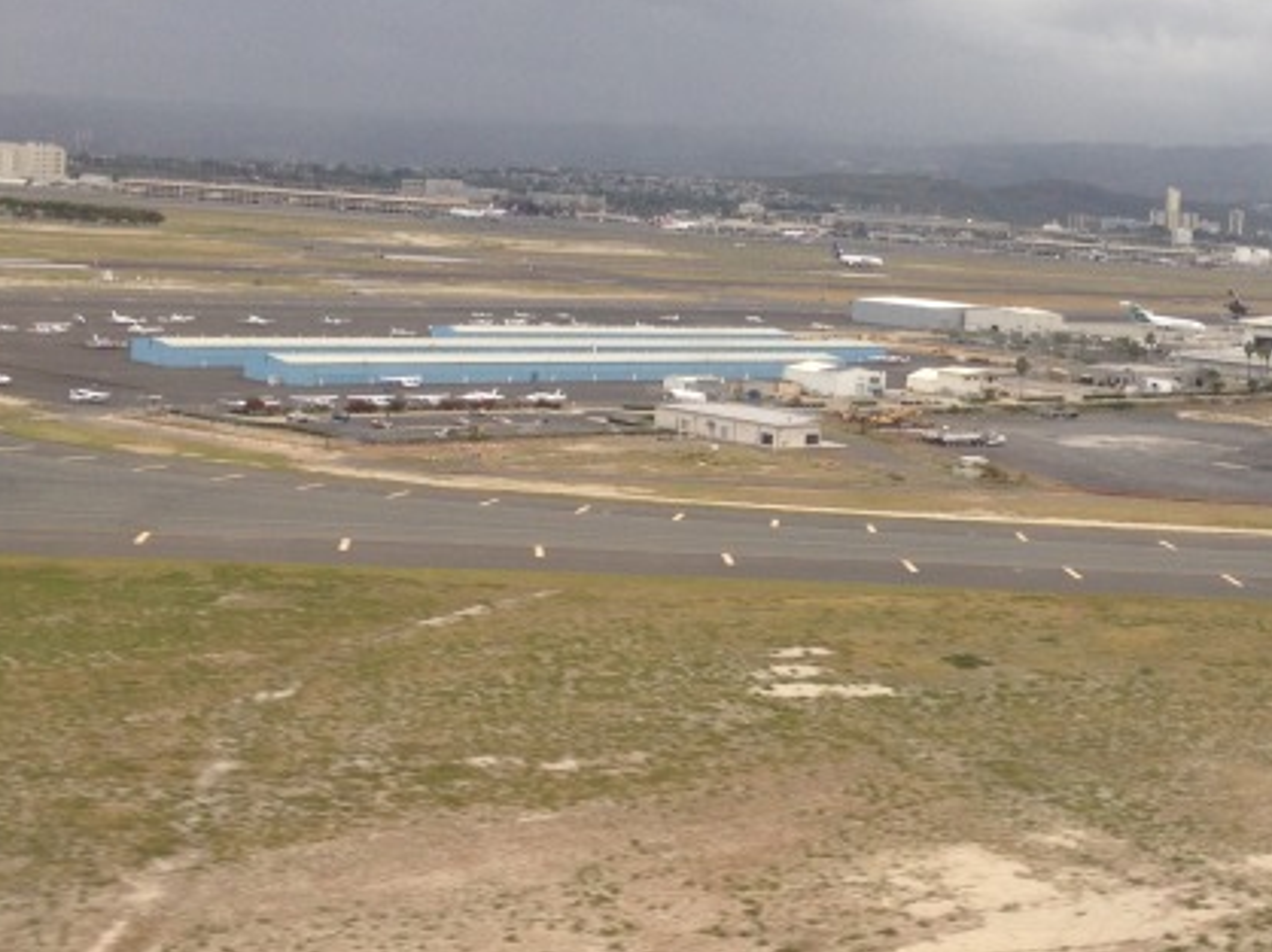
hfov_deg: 28.8
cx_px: 867
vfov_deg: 21.8
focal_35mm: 67
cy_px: 313
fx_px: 2461
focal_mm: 4.28
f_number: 2.4
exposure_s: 1/196
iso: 50
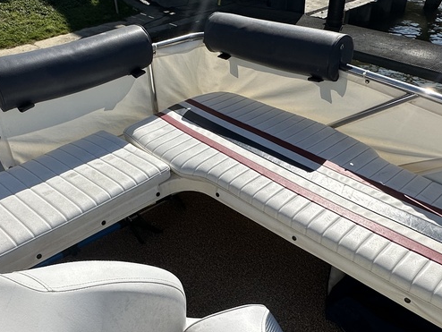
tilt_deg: -38.7
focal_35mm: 34
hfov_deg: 53.9
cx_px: 210
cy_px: 223
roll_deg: +2.5
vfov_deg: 41.3
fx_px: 434
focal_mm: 2.22
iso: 40
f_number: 2.2
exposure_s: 1/4464
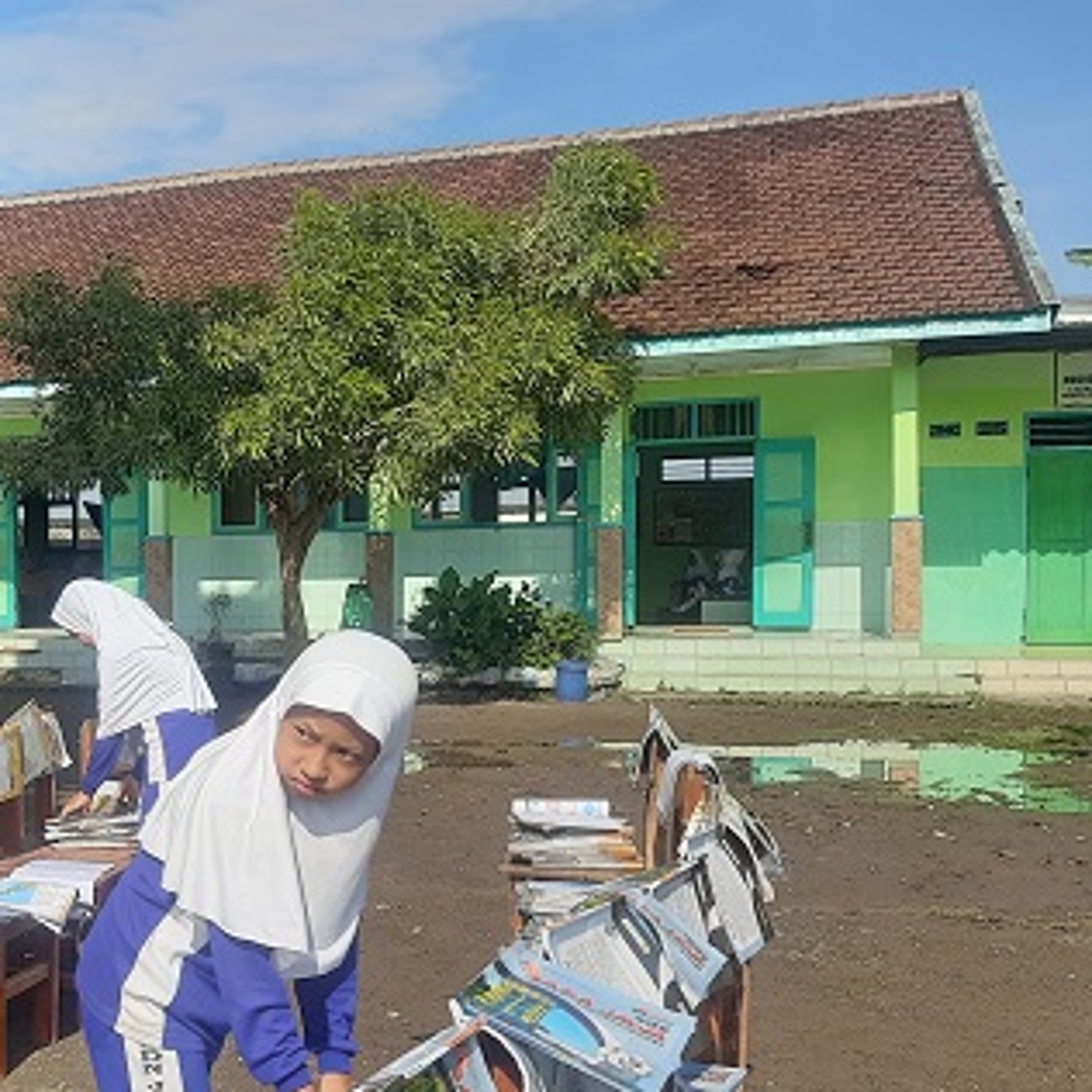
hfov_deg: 33.1
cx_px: 0
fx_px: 1677
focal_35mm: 47
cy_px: 676
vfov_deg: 35.9
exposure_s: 1/820
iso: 20
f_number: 1.8
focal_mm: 5.23
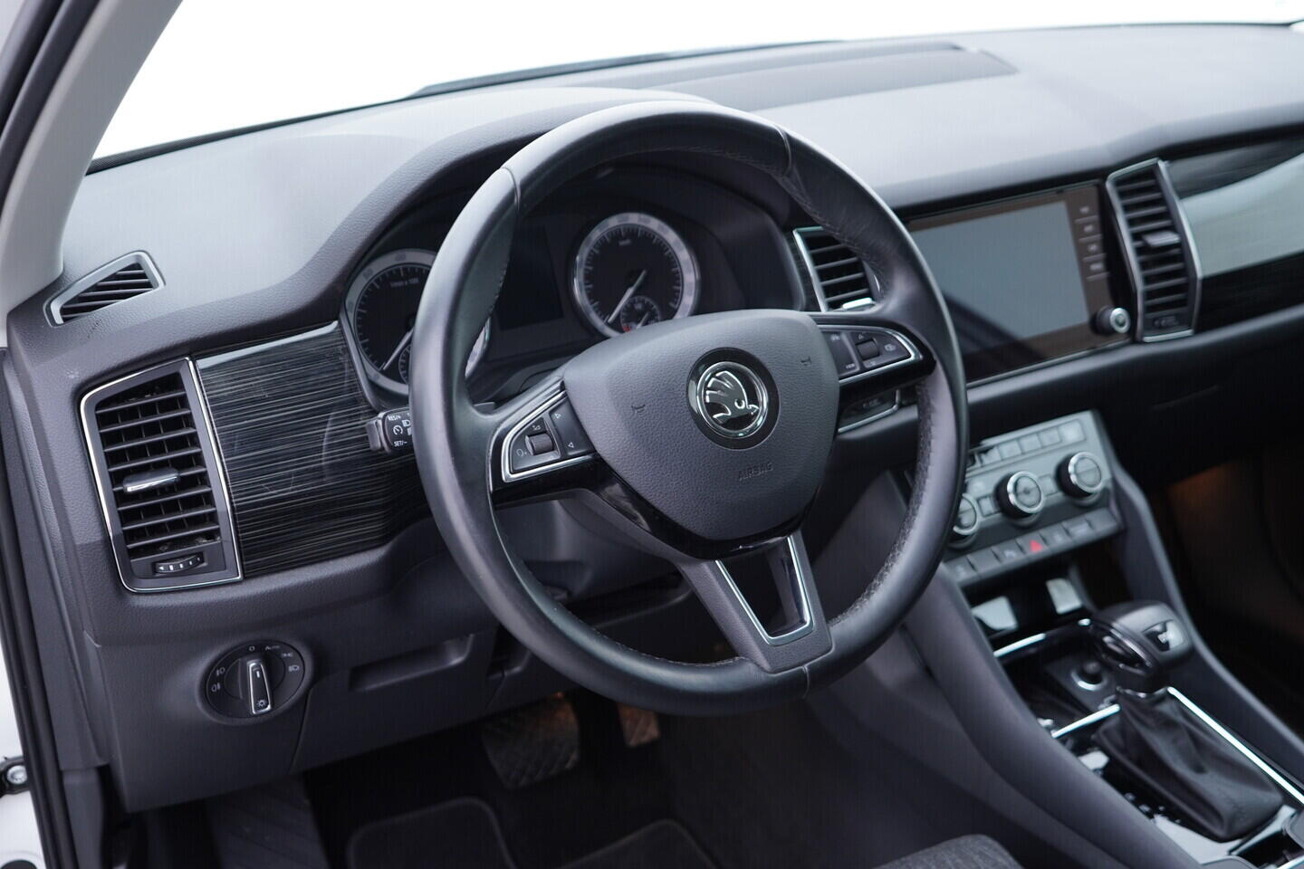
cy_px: 434
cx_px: 652
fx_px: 1304
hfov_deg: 53.1
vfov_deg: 36.9
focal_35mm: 36
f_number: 2.8
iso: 250
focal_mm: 24
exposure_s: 1/40
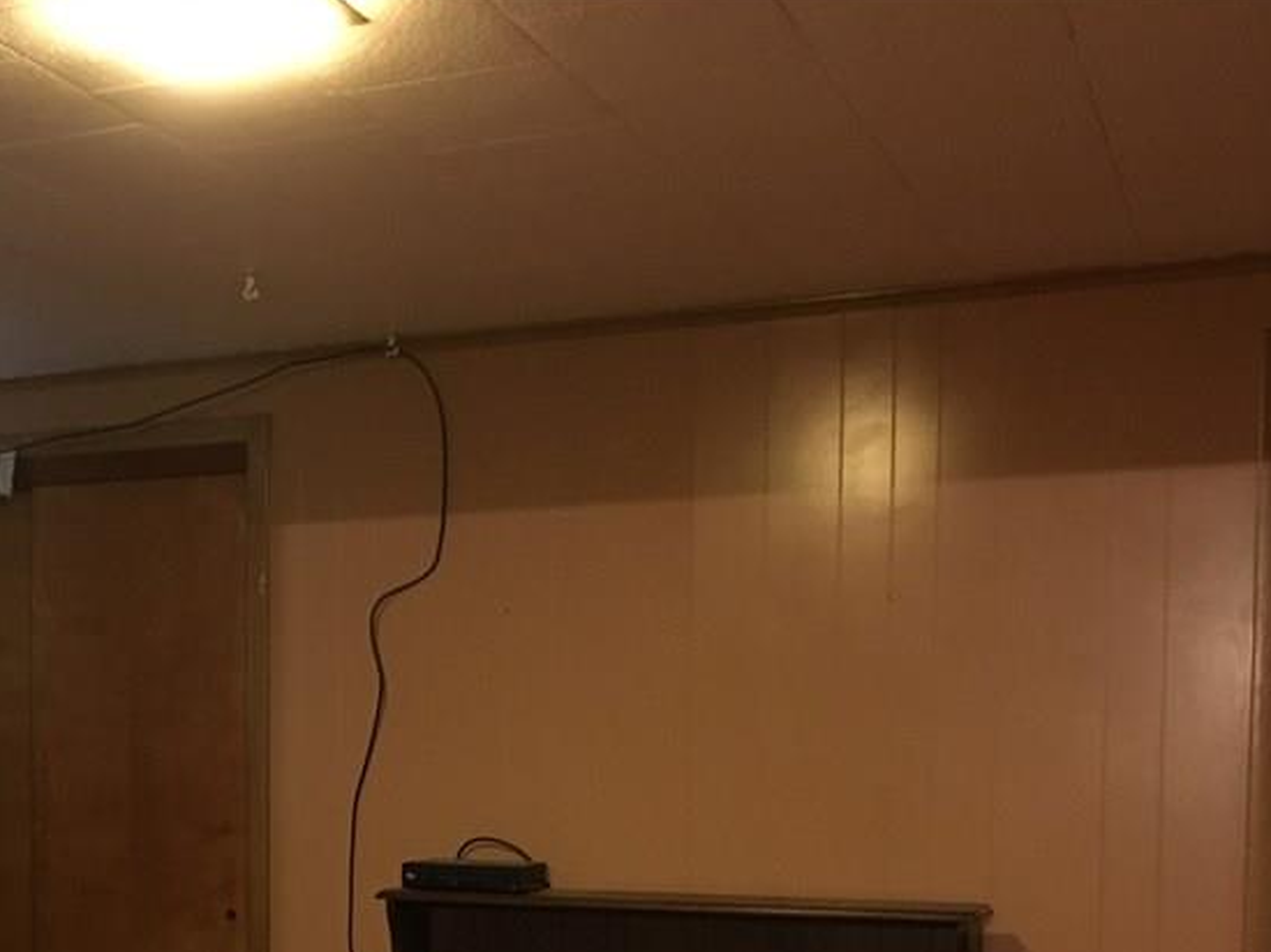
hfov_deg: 34.7
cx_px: 291
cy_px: 876
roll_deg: +1.3
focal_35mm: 54
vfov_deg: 26.0
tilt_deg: -3.4
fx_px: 1982
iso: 400
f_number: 2.2
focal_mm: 4.15
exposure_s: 1/15
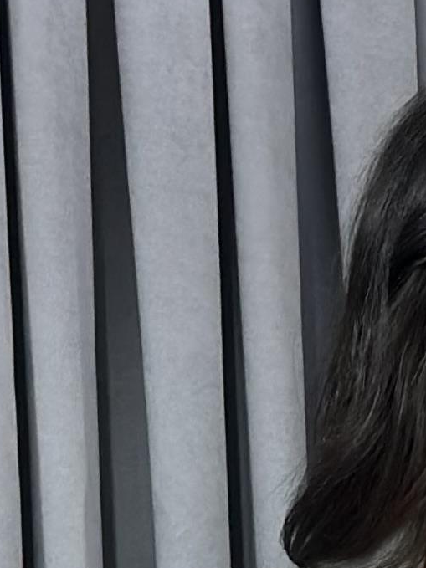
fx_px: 4678
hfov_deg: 5.2
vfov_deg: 6.5
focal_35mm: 285
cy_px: 1558
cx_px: 665
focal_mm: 6.86
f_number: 1.78
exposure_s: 1/100
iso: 100
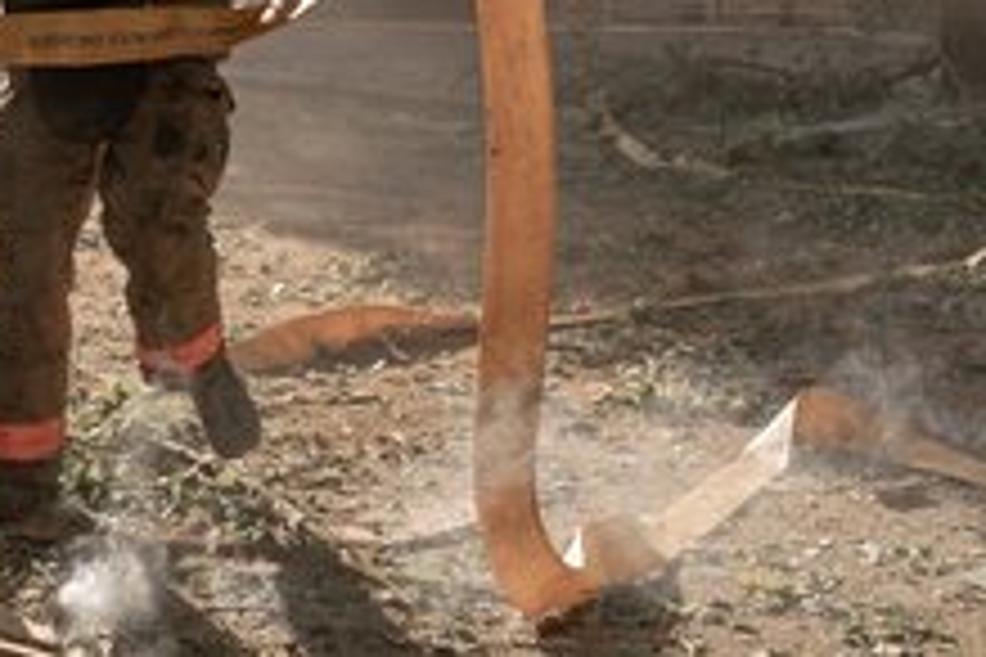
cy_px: 61
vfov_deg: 14.3
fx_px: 2602
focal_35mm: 95
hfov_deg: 21.3
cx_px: 275
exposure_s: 1/1000
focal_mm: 35
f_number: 4
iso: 320
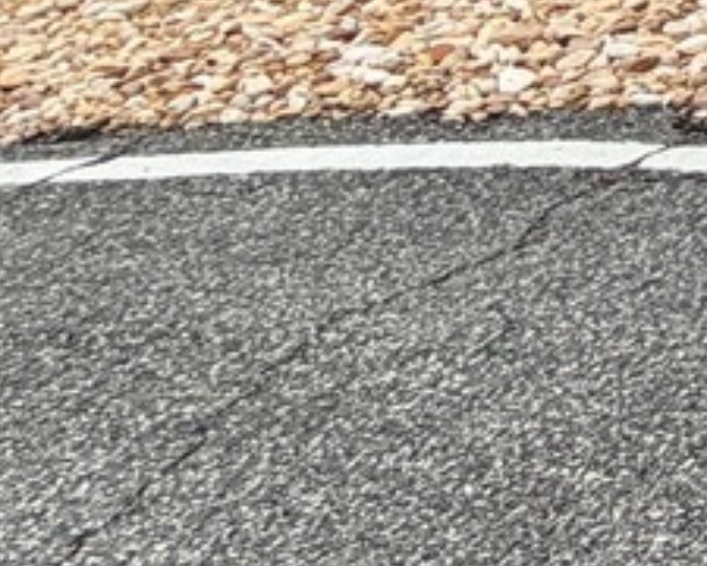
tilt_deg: -3.2
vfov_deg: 13.4
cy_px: -607
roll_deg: +2.1
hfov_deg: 11.6
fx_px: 2030
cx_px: 2080
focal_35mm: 97
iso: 20
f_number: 2.2
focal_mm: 2.22
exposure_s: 1/1145
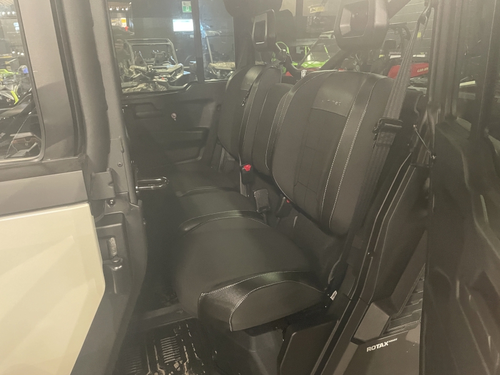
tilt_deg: -19.8
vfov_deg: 53.1
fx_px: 376
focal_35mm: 26
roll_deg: +1.9
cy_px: 188
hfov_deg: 67.3
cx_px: 250
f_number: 1.6
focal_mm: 4.2
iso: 1000
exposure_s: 1/30
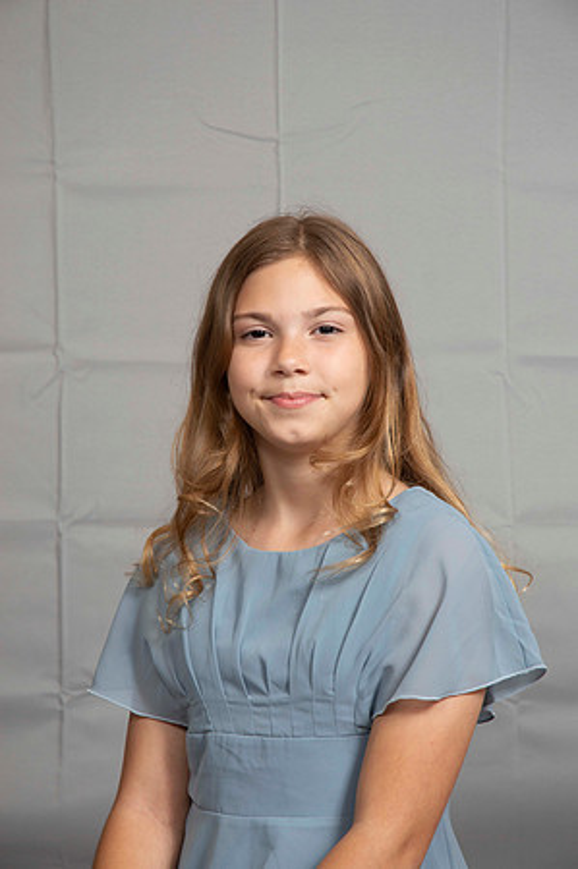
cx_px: 289
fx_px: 2534
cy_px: 434
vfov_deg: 19.5
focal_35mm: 105
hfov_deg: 13.0
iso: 100
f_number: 6.3
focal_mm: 70
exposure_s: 1/60
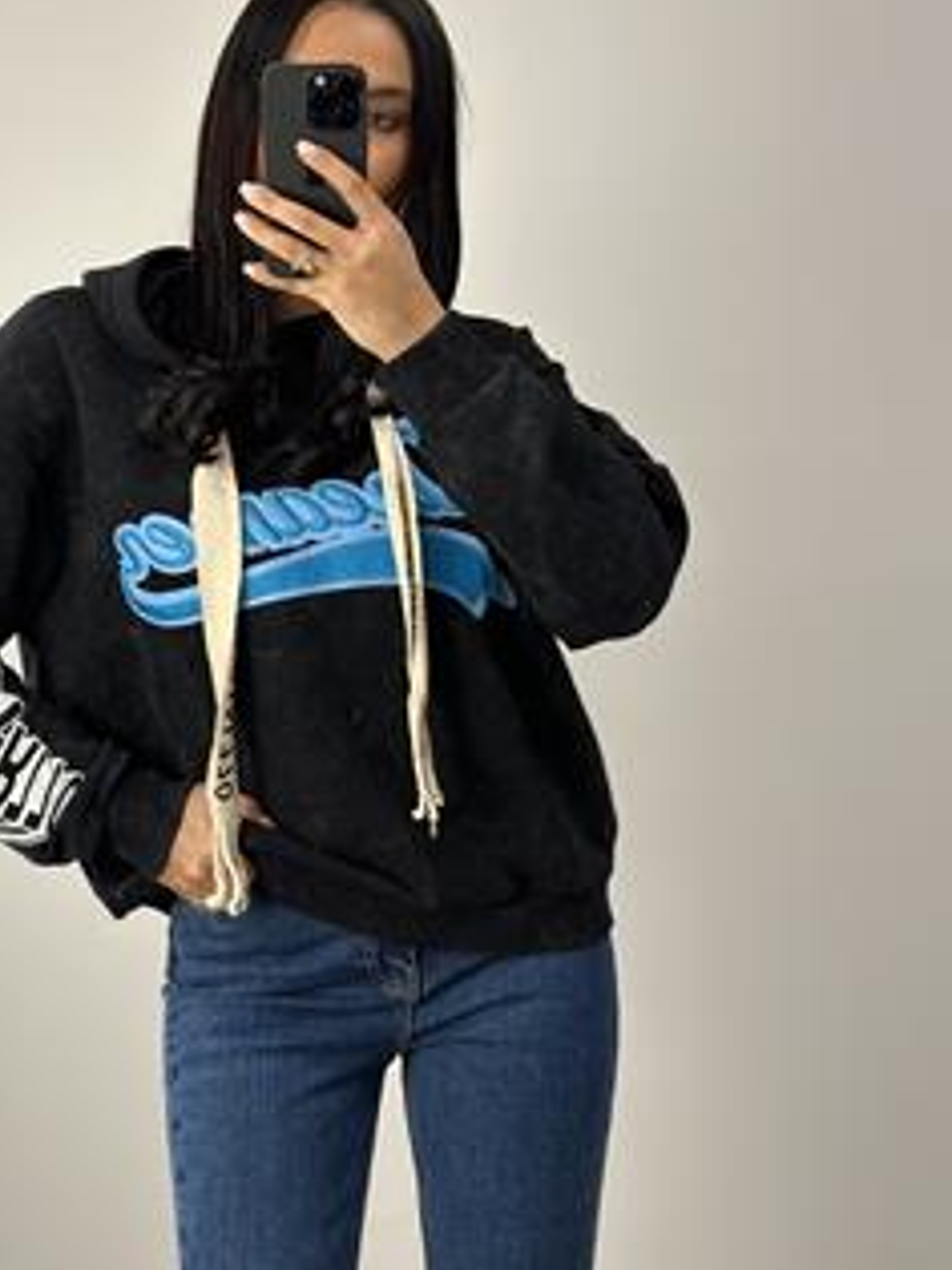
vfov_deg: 30.7
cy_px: 591
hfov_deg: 23.2
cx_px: 359
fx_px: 2312
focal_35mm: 63
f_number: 1.78
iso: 80
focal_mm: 6.86
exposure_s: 1/50
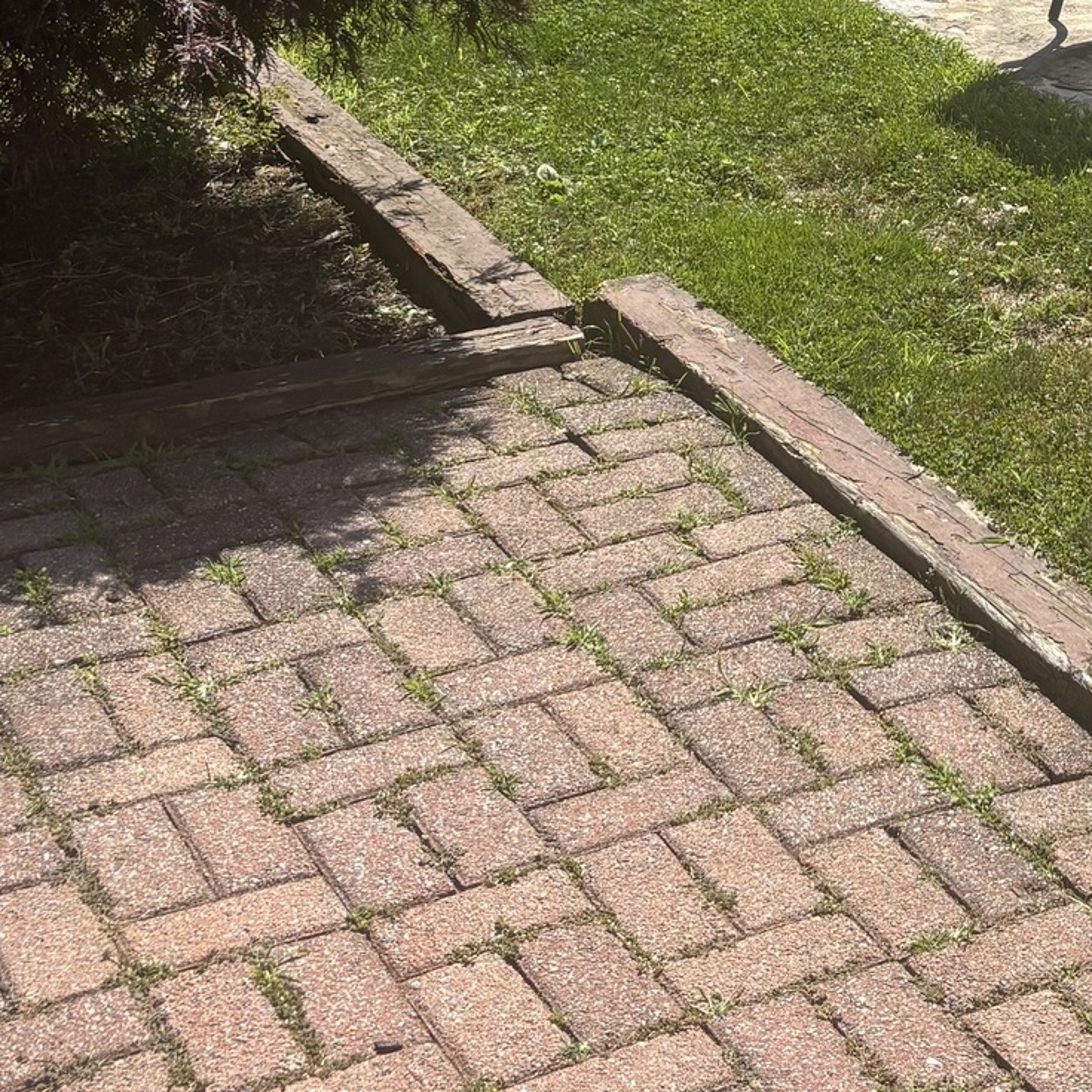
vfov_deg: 23.2
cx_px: 1079
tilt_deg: -13.6
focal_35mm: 72
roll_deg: -3.1
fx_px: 2570
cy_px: 49
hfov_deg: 23.1
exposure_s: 1/2571
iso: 50
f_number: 1.6
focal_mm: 5.96
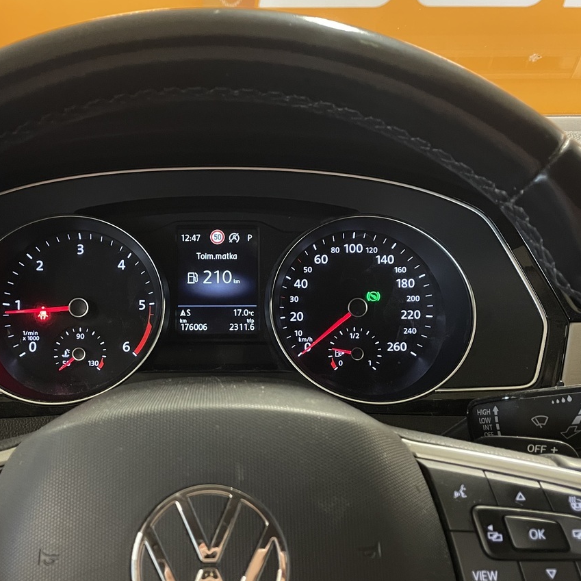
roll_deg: -0.5
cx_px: 216
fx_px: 741
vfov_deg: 42.8
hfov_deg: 42.5
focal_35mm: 39
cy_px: 324
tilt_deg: -16.8
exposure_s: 1/30
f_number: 1.6
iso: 640
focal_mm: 4.2
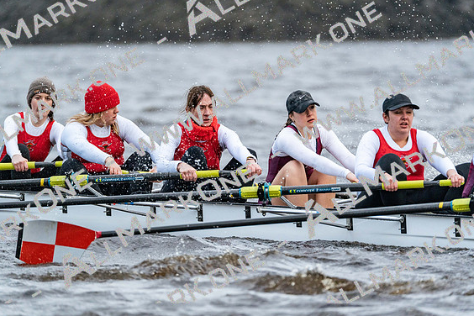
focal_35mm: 617
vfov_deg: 2.2
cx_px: 233
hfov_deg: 3.3
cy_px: 159
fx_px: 8123
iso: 4000
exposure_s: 1/1600
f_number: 6.3
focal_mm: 600
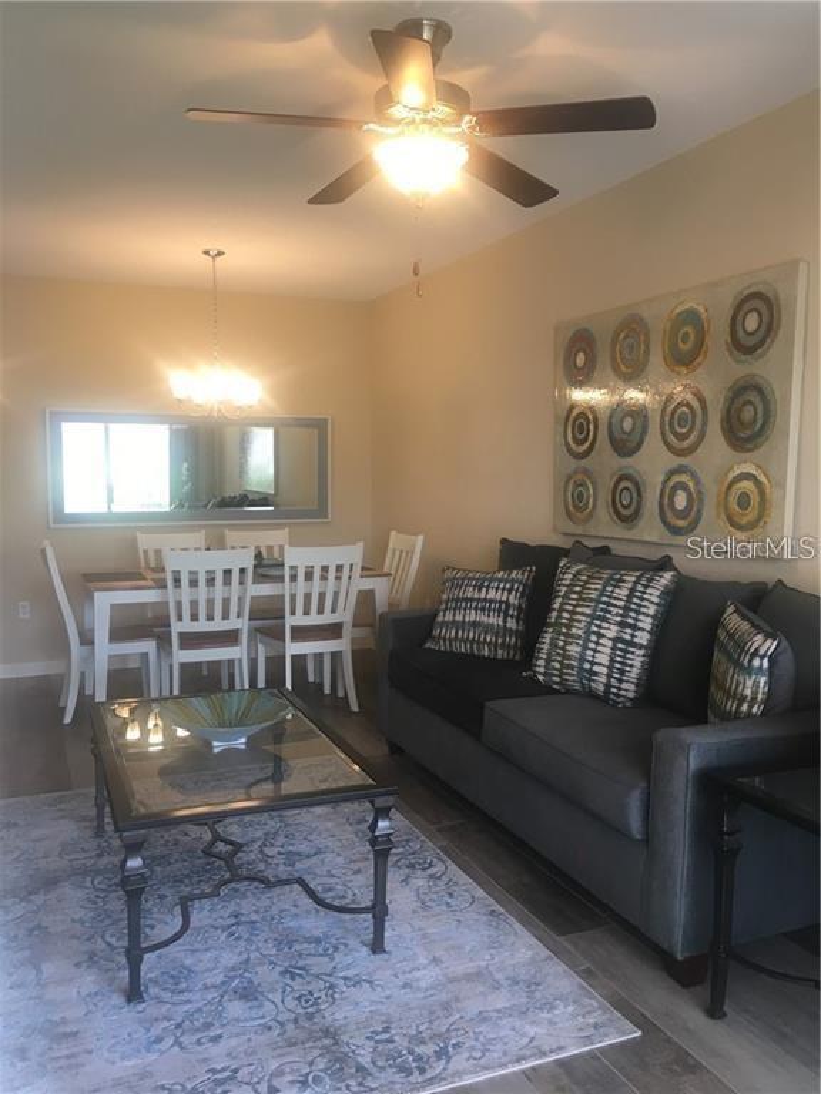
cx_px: 410
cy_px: 547
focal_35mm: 29
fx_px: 917
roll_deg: -0.5
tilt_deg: -4.7
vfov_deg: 61.7
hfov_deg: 48.2
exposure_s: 1/30
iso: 25
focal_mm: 4.15
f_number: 2.2
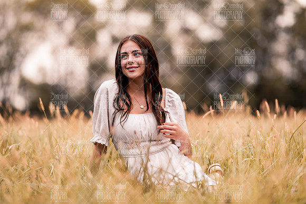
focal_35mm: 90
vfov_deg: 15.3
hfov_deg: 22.7
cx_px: 154
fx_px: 762
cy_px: 100
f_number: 1.4
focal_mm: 85
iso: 125
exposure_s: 1/250
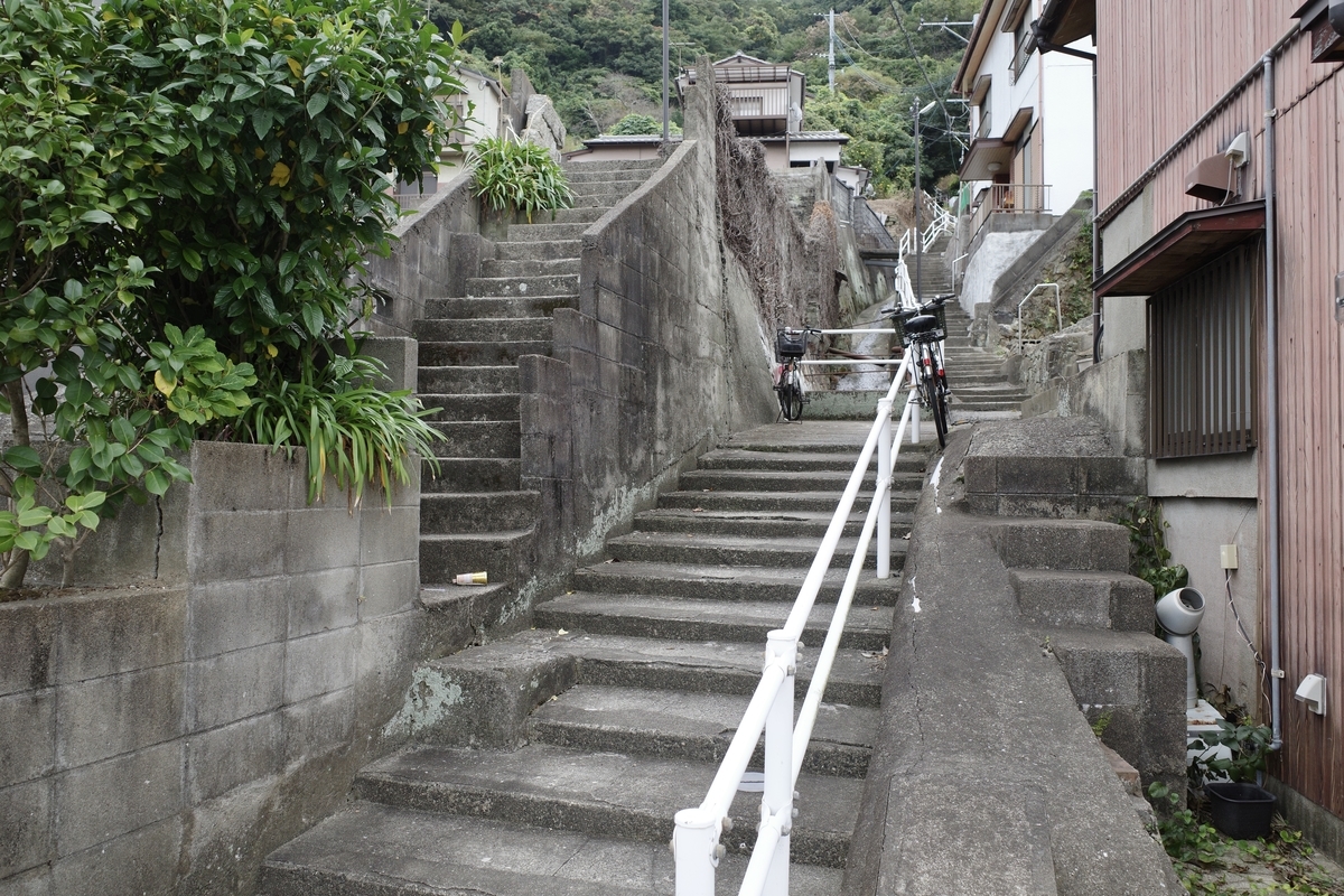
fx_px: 1045
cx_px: 672
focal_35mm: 28
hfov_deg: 65.5
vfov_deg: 46.4
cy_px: 448
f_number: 3.5
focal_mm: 18.3
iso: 200
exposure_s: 1/200
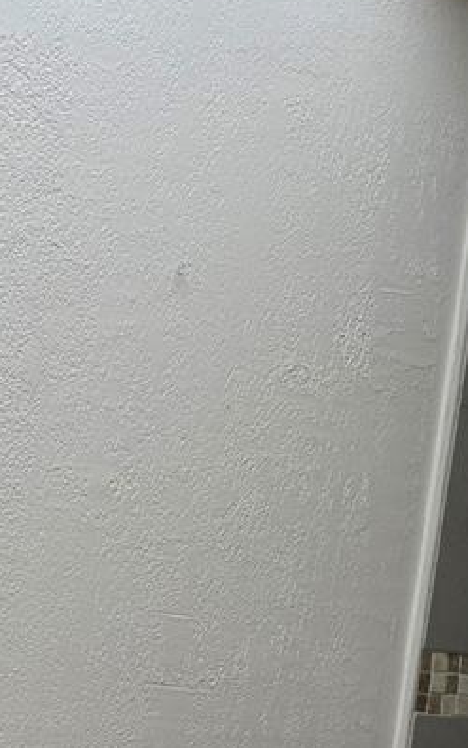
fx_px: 1510
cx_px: -379
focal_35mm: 74
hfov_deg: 15.2
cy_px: 835
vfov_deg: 25.7
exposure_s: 1/120
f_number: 1.7
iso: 200
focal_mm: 6.3
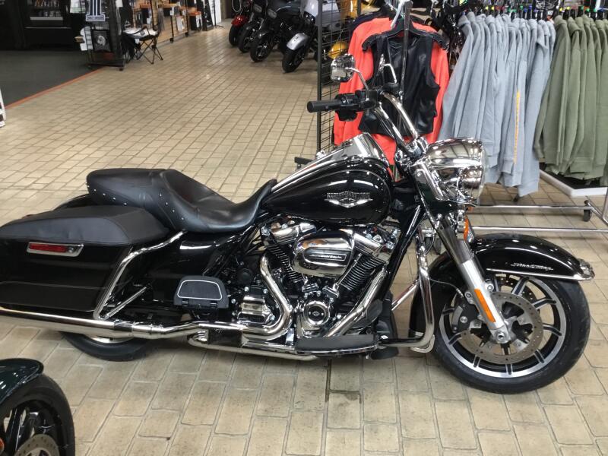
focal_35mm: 31
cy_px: 228
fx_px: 544
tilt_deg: -24.9
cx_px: 304
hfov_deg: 58.4
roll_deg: -0.7
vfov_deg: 45.4
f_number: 2.4
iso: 100
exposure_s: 1/30
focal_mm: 3.3
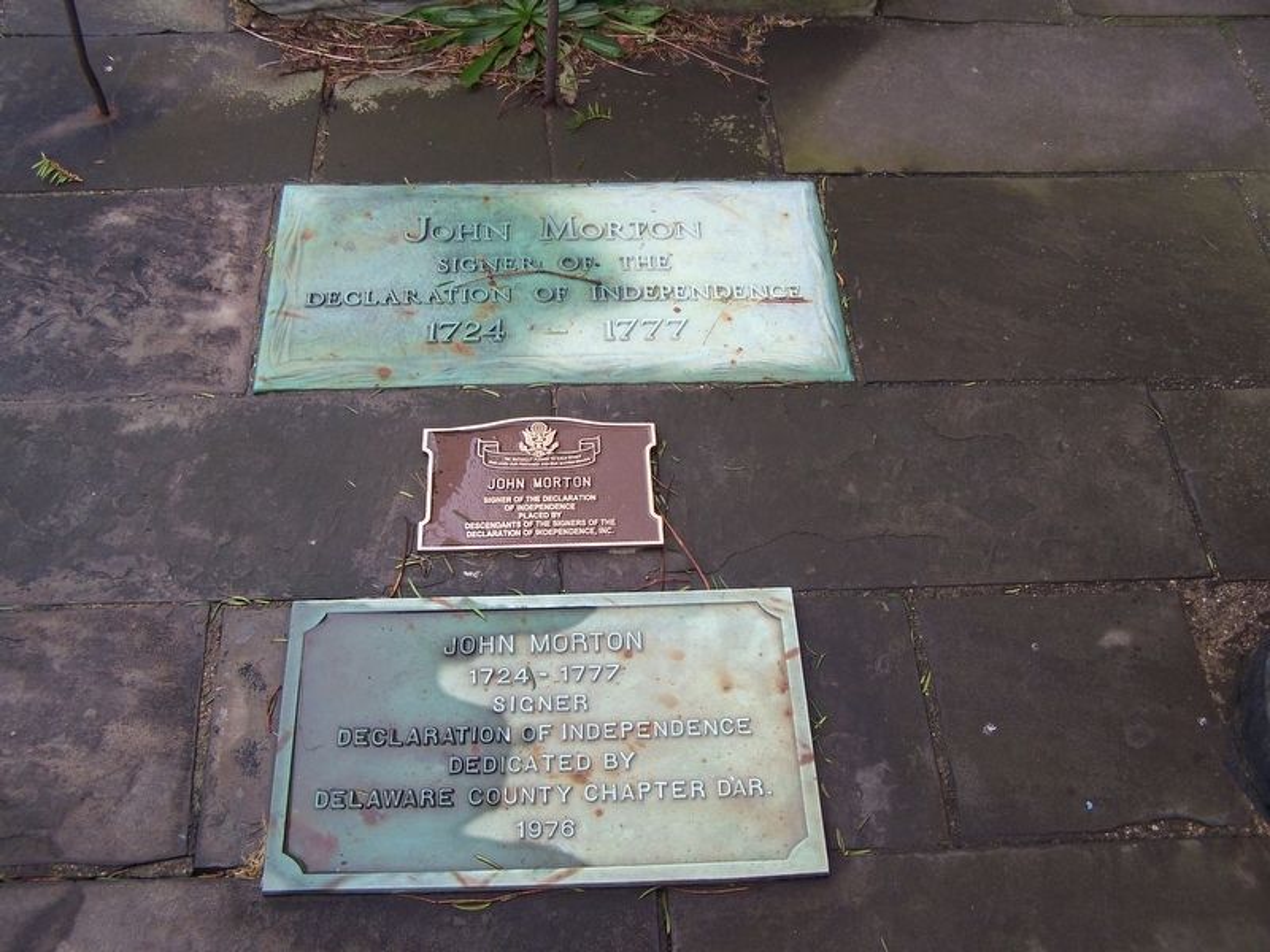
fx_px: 1394
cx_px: 635
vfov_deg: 37.7
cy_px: 476
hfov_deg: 49.0
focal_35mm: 38
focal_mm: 6.3
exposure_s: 1/60
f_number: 2.8
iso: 64
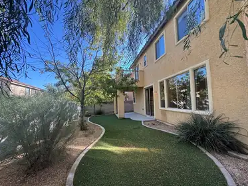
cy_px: 97
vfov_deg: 81.7
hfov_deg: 98.1
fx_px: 107
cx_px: 129
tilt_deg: +3.3
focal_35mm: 15
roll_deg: +3.1
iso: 40
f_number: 2.2
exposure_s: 1/194
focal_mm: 2.22
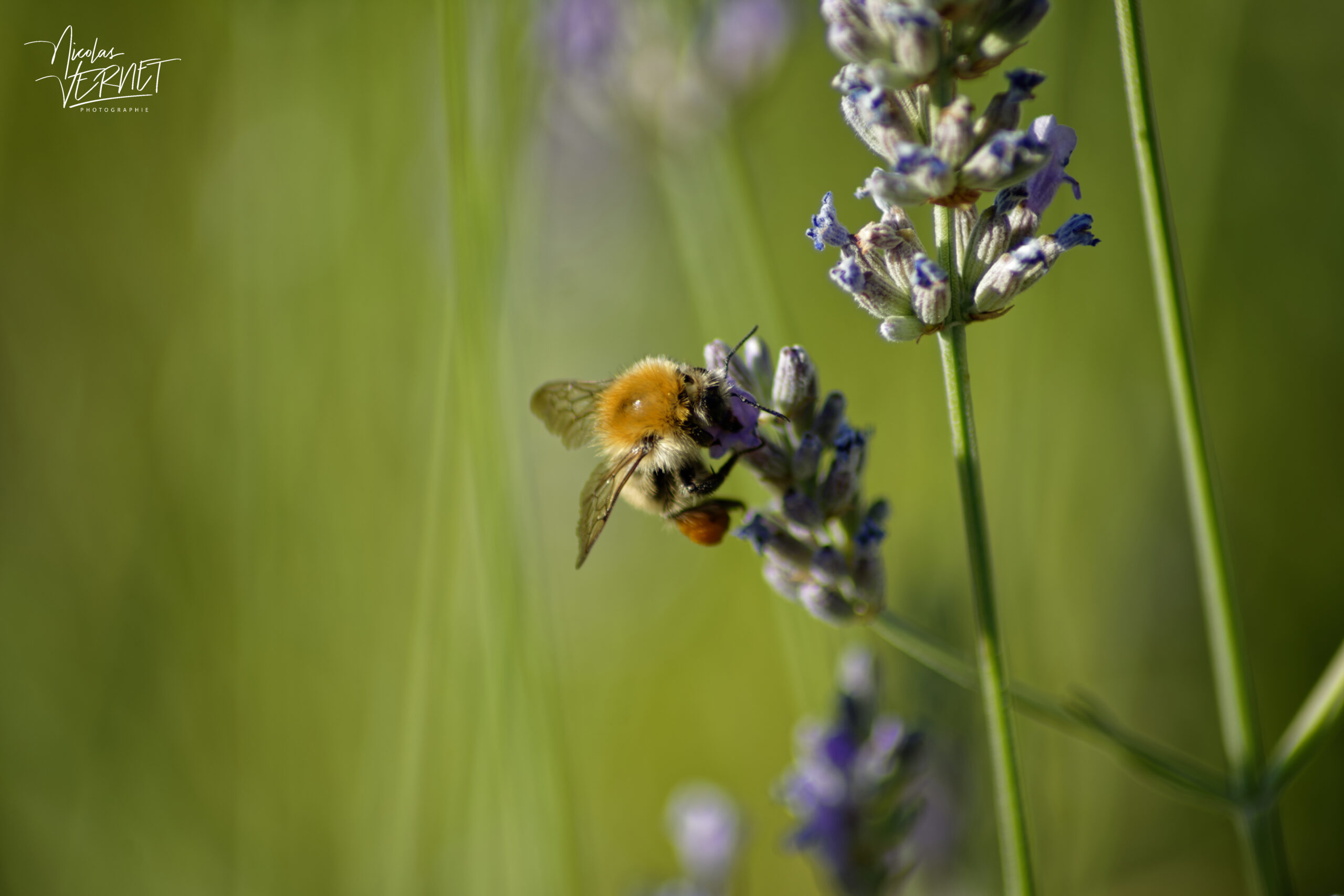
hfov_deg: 7.0
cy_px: 448
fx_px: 10920
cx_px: 672
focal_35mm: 292
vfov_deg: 4.7
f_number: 4.8
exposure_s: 1/640
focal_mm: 195
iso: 100
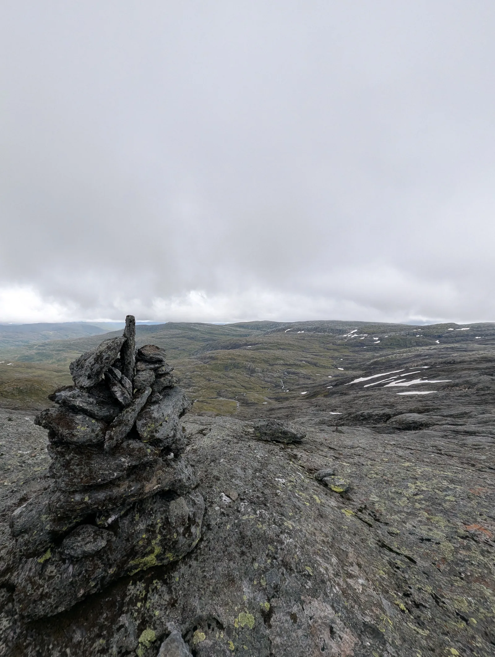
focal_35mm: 13
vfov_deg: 106.1
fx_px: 247
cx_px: 248
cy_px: 328
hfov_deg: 90.1
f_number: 2.2
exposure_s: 1/492
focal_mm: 1.95
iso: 52
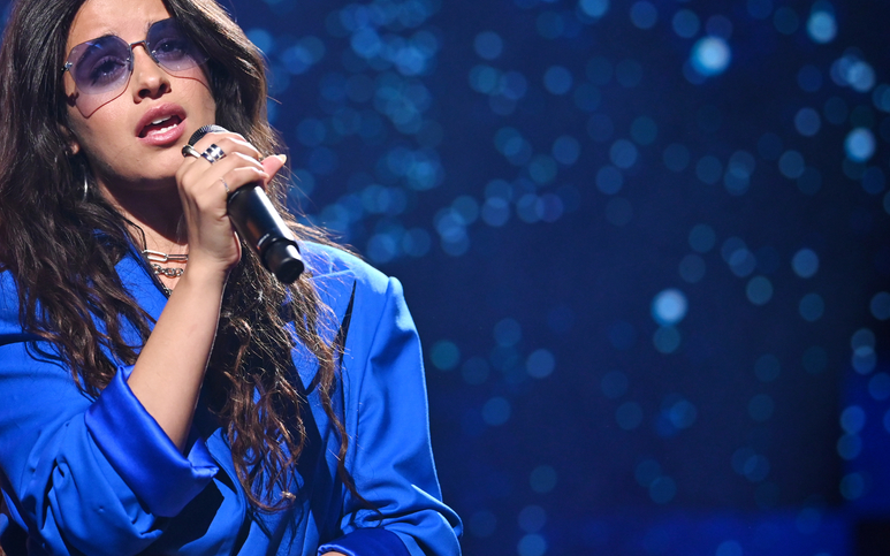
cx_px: 257
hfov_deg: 12.6
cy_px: 277
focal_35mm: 166
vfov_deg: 7.9
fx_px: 4026
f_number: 2.8
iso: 2500
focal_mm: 105
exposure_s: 1/640
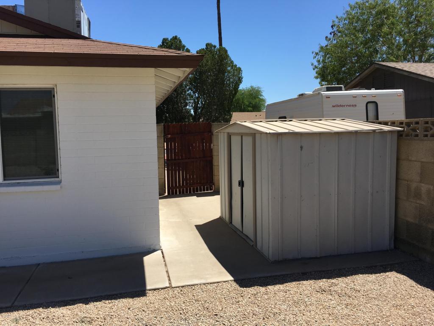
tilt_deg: -3.4
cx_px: 217
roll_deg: +0.8
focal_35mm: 29
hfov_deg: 61.7
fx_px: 364
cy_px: 163
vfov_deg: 48.2
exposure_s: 1/1637
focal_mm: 4.15
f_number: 2.2
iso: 25
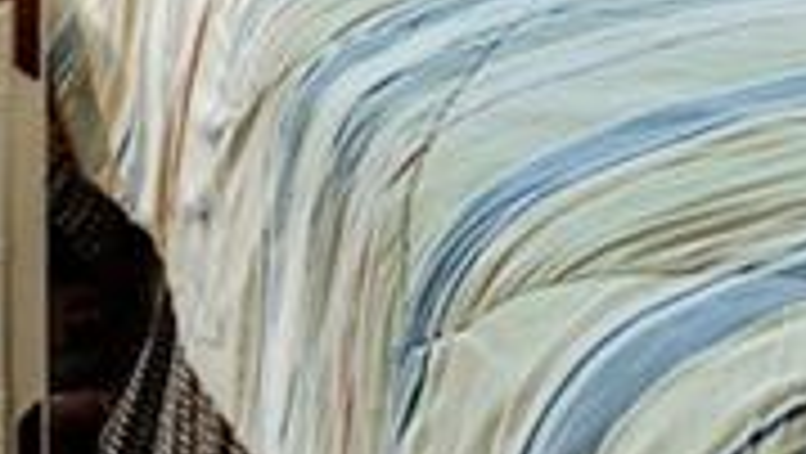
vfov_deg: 10.7
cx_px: 1360
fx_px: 2053
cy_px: -645
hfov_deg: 18.4
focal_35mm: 96
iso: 400
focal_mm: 16
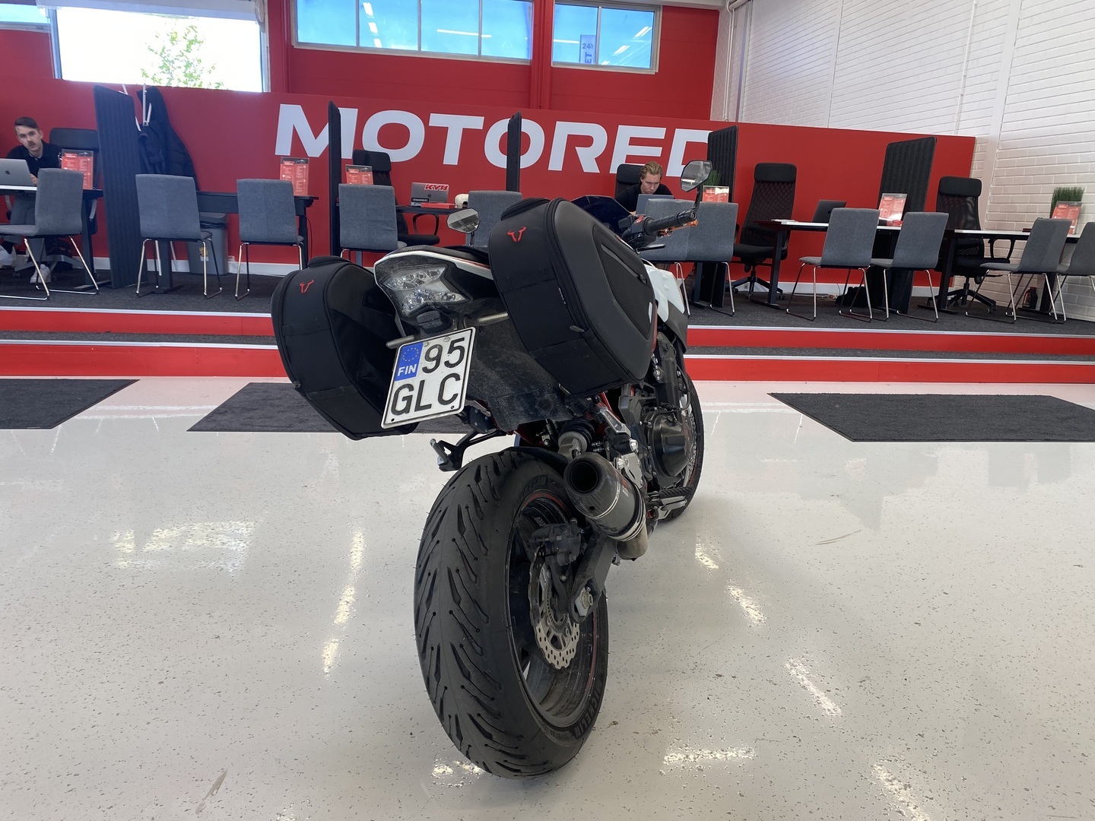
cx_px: 548
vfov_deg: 53.1
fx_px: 822
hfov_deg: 67.3
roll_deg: -1.7
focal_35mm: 26
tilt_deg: -12.0
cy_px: 410
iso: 64
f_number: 1.8
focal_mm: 4.25
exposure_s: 1/100
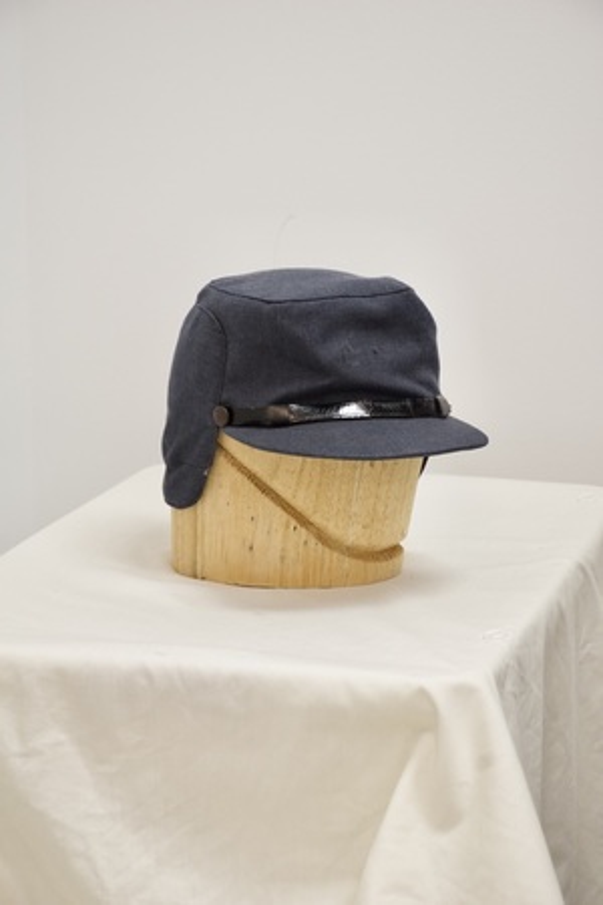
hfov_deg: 12.2
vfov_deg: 18.2
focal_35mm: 112
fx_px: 2826
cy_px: 452
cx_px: 302
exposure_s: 1/60
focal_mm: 75
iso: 1600
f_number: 8
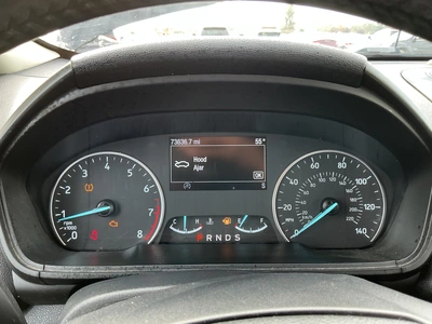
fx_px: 349
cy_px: 162
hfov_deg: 63.4
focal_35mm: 28
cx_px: 216
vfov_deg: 49.7
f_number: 1.8
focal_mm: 3
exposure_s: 1/92
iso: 64
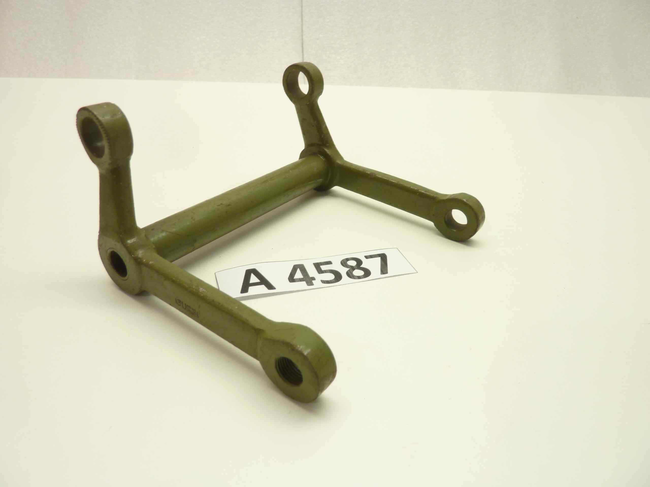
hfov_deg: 69.4
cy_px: 244
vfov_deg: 54.9
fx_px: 469
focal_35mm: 25
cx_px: 325
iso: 80
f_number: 3.3
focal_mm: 4.1
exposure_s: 1/15
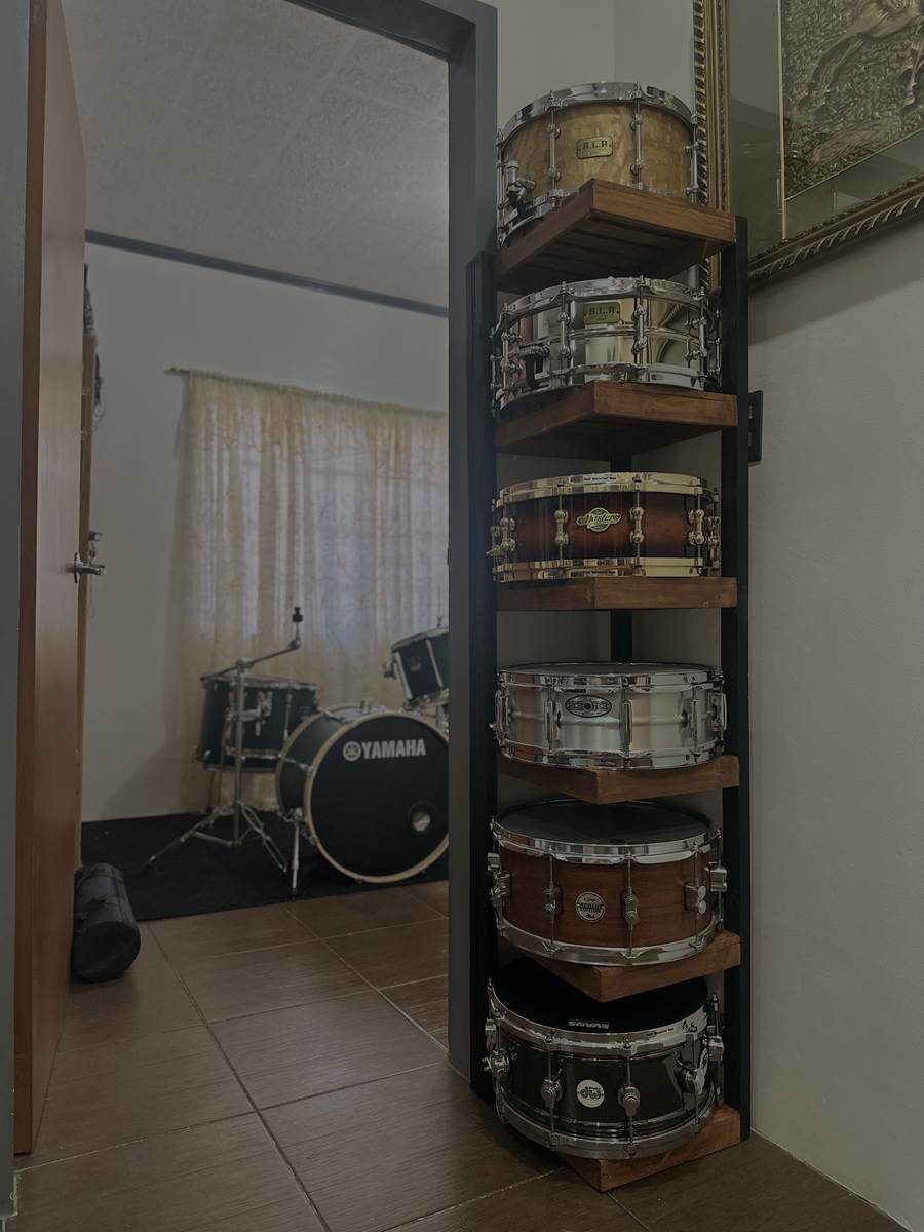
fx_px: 854
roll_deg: -0.7
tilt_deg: +1.6
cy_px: 616
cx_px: 462
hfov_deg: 56.8
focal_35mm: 24
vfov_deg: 71.6
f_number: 1.78
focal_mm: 6.86
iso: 400
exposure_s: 1/60
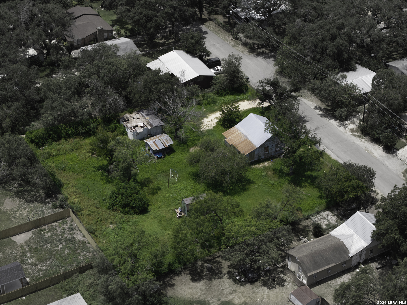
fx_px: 823
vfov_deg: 21.0
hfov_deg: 27.8
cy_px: 152
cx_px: 204
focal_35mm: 70
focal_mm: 19.35
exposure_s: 1/1600
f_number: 2.8
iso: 110
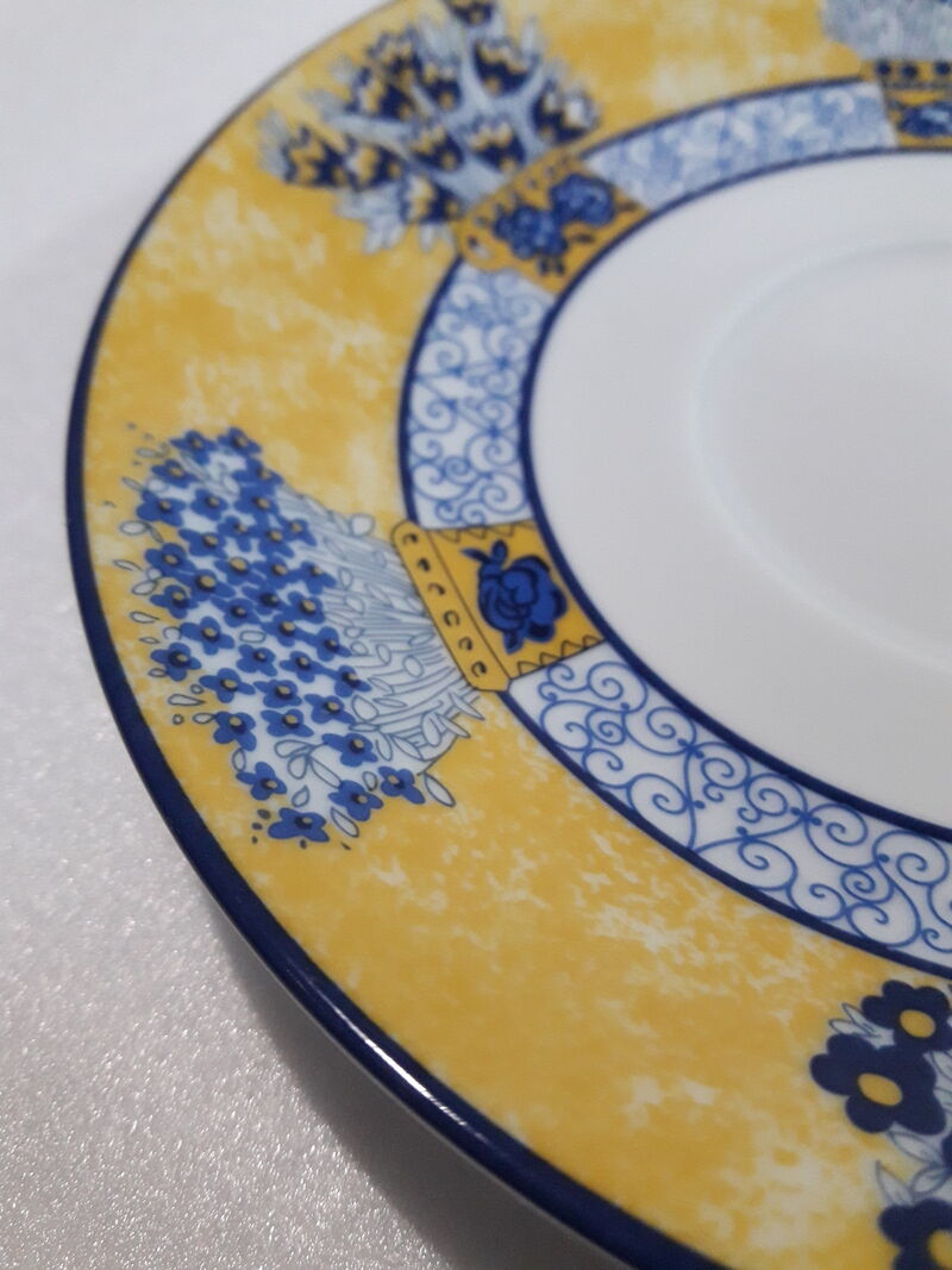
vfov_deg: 63.4
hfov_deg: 49.7
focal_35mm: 28
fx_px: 1027
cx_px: 476
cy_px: 635
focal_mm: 3.7
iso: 250
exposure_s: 1/17
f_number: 1.9
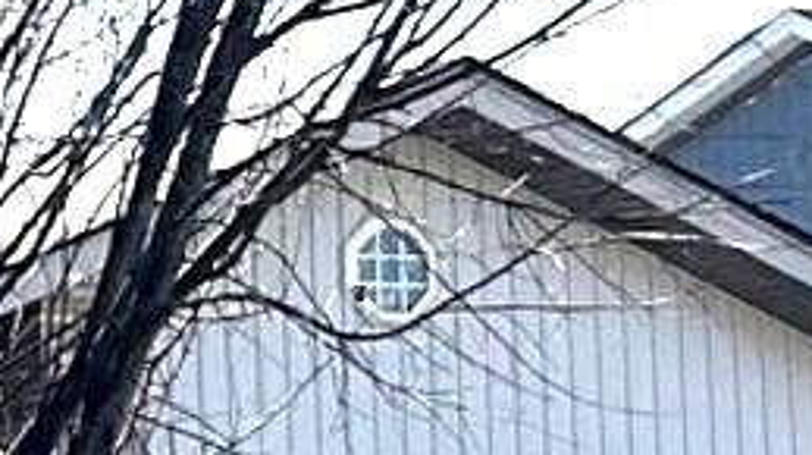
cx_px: -1104
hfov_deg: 10.6
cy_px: 471
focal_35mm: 176
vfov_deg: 6.8
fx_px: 3785
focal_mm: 3
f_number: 1.8
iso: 16
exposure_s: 1/2959
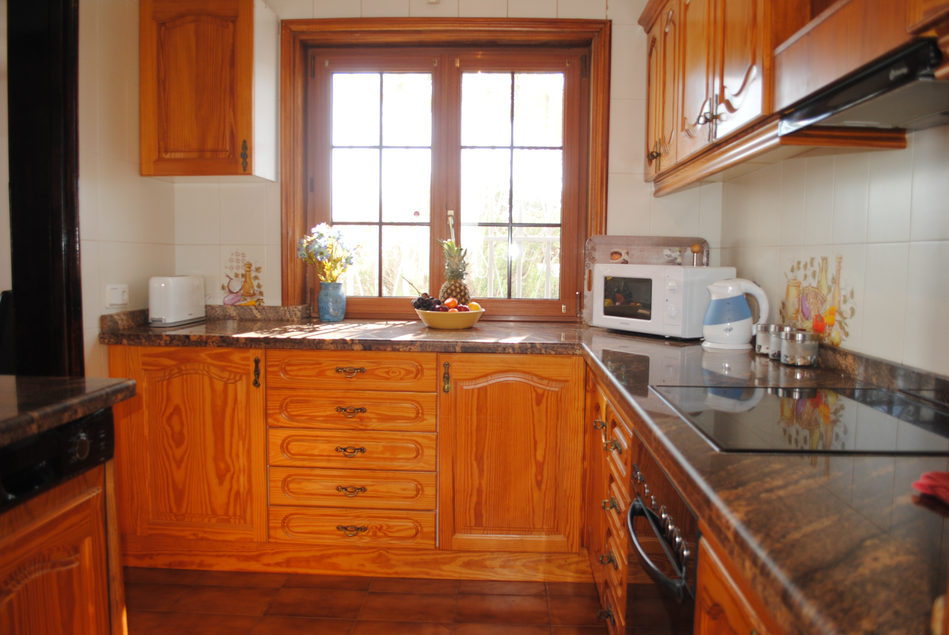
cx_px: 474
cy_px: 318
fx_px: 713
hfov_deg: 67.3
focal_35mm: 27
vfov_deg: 48.0
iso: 200
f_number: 3.5
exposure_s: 1/60
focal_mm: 18
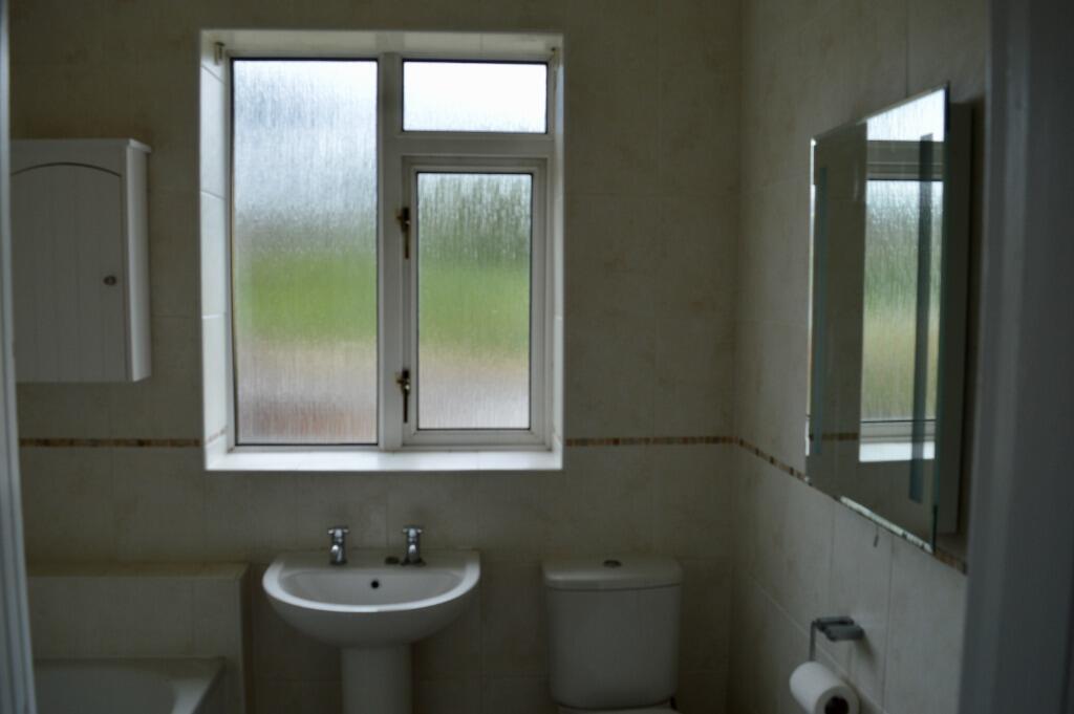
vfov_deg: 47.9
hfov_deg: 67.4
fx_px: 805
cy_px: 357
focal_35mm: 27
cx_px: 537
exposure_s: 1/125
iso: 160
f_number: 5.6
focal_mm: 18
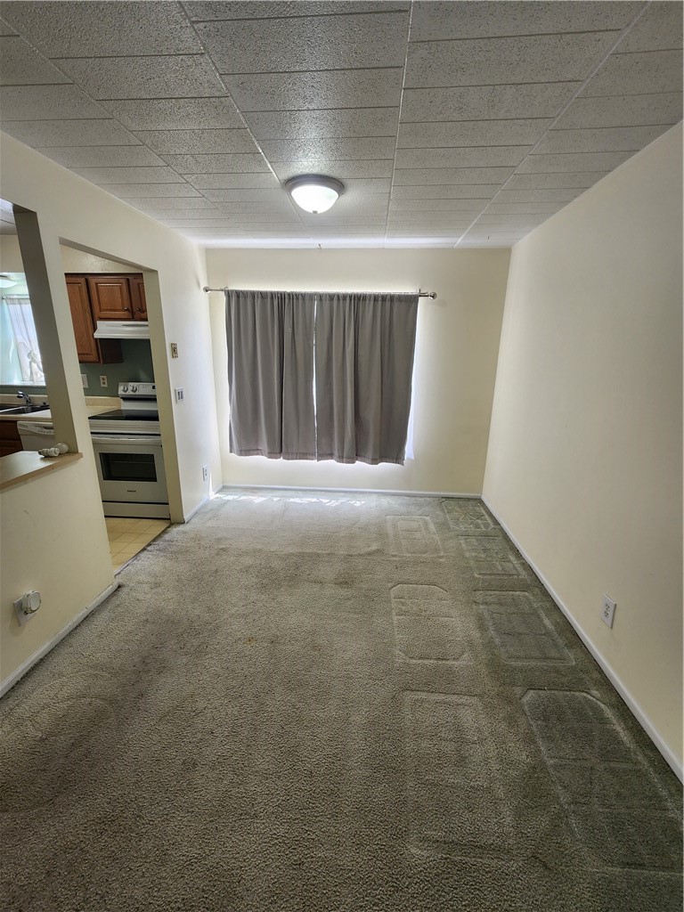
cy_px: 456
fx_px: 343
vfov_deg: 106.2
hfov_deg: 89.9
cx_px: 342
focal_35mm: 13
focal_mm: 2.2
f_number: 2.2
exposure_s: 1/60
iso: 80
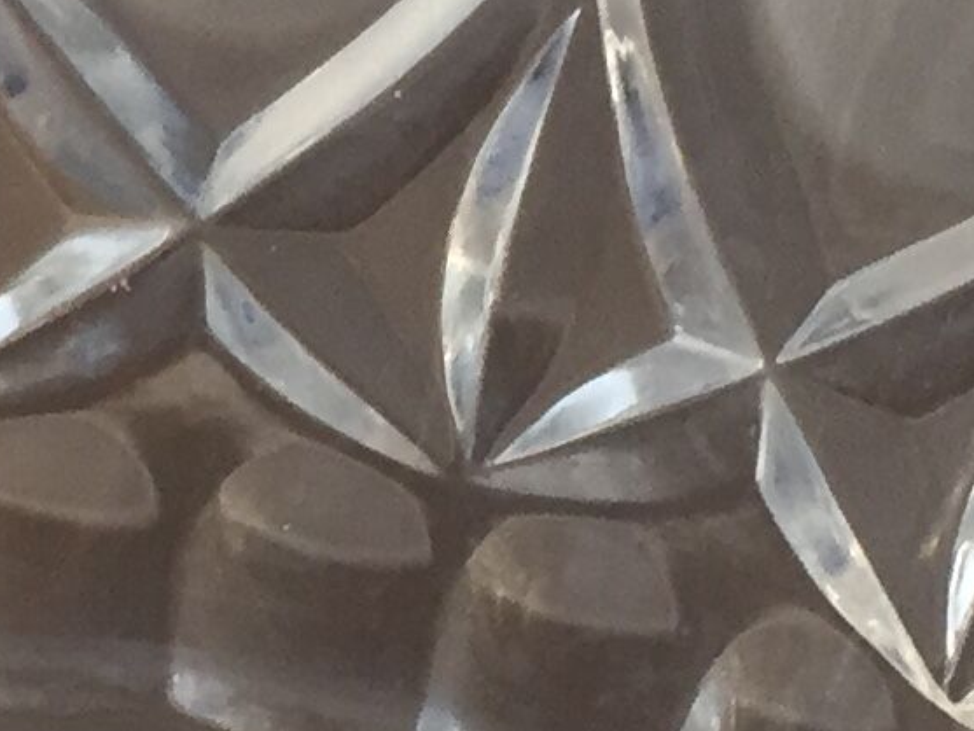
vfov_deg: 8.7
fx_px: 4784
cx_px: 93
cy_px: 397
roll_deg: -0.3
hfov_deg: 11.5
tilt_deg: -29.4
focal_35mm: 170
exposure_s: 1/33
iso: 125
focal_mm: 4.15
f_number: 2.2
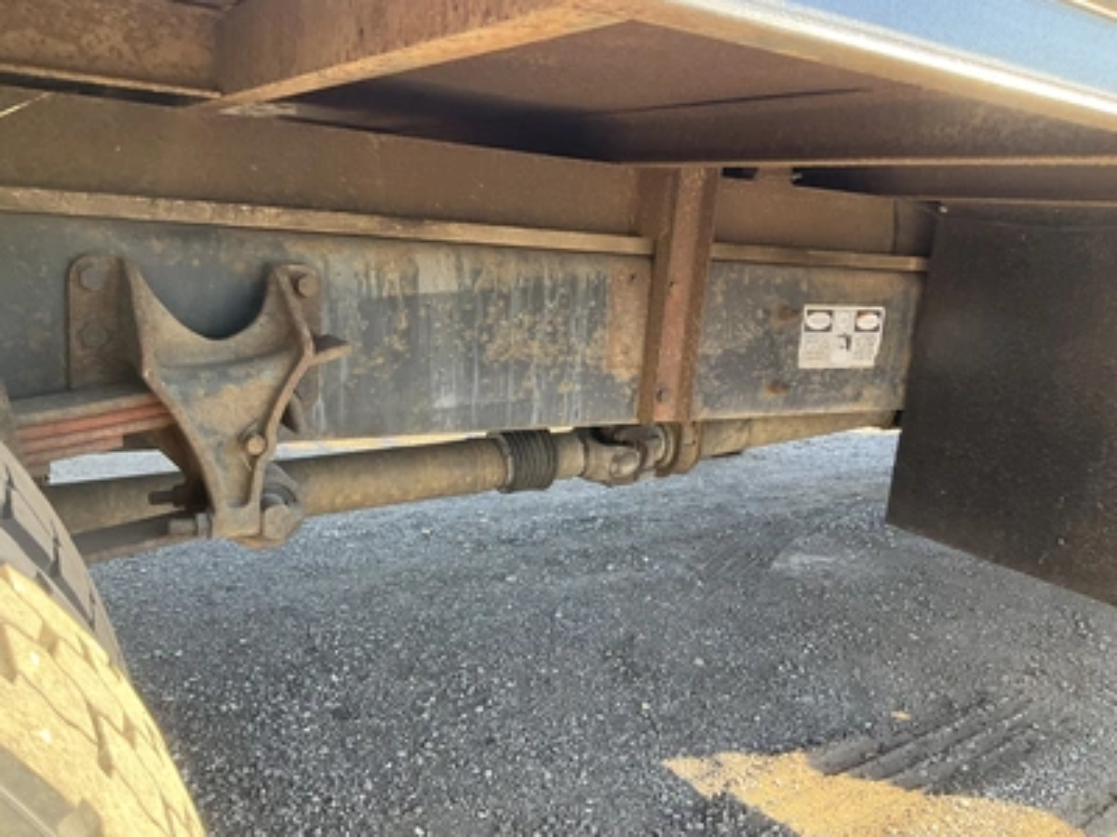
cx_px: 558
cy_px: 418
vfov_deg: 48.2
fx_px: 936
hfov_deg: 61.7
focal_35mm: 29
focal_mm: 3
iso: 50
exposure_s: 1/122
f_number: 1.8
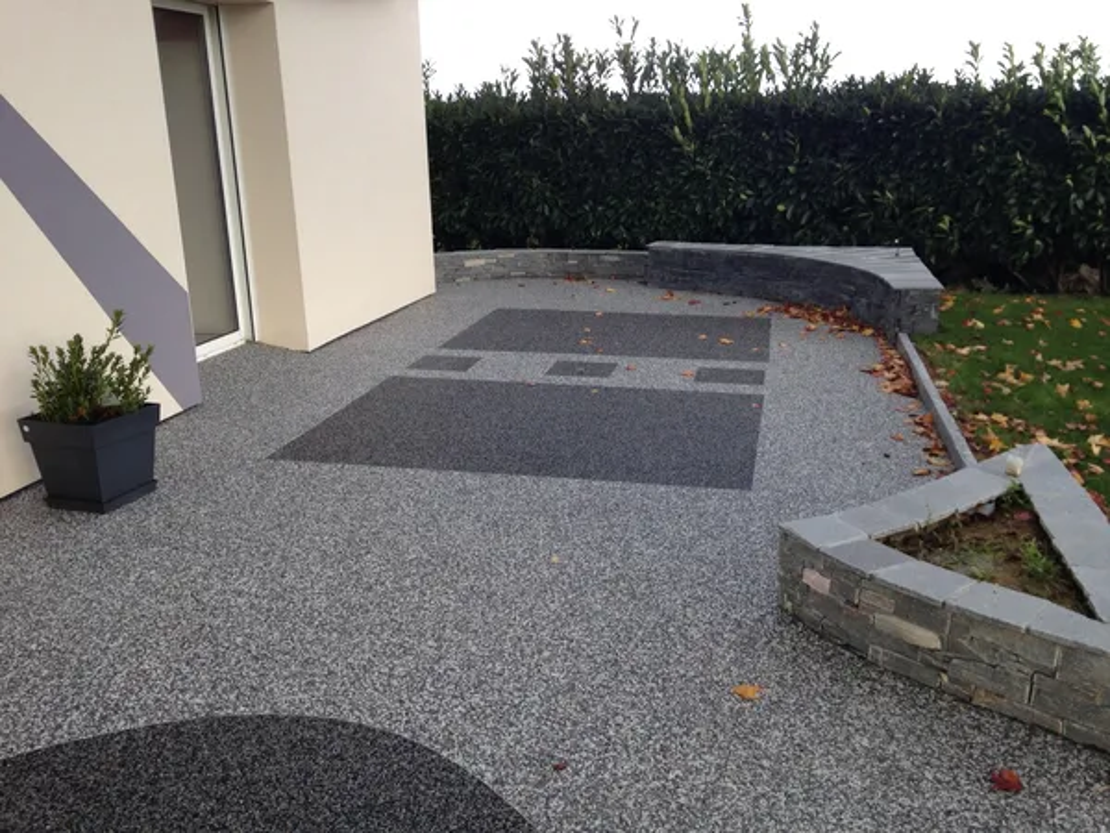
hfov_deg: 55.4
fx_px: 1058
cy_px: 416
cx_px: 555
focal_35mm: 33
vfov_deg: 42.9
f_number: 2.4
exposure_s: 1/208
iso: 50
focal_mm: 4.12
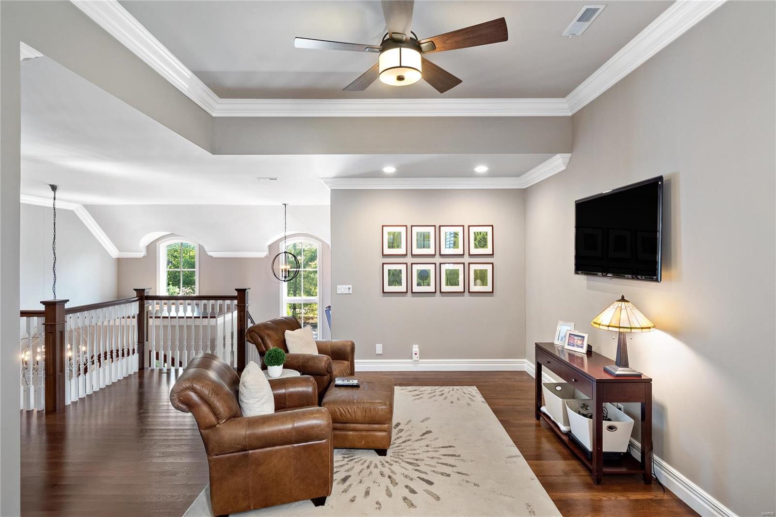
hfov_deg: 90.0
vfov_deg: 67.4
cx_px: 388
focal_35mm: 18
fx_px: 388
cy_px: 258
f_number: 8
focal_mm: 9
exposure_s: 1/80
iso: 400
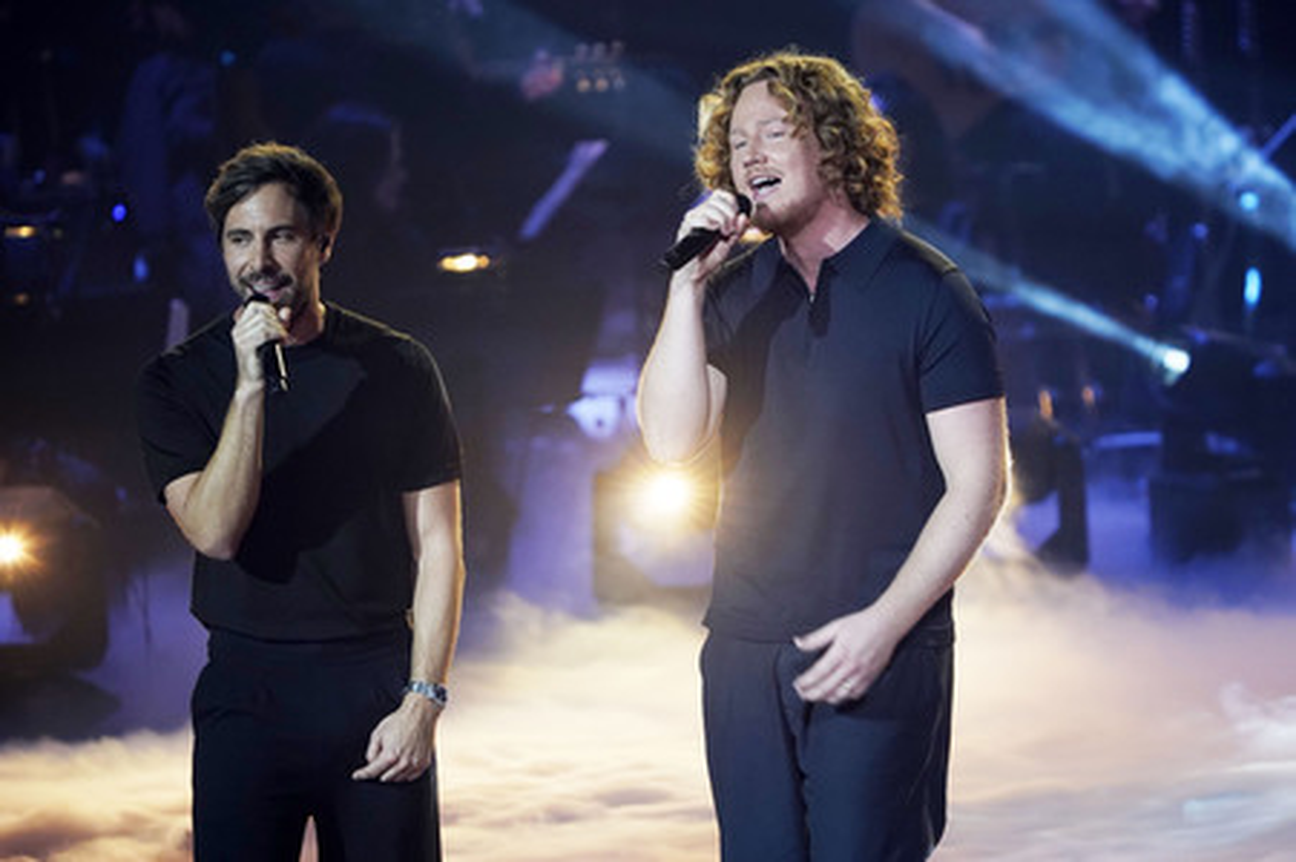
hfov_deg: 5.6
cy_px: 431
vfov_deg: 3.7
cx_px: 648
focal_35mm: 371
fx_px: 13346
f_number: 6.3
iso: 3200
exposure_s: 1/200
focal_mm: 371
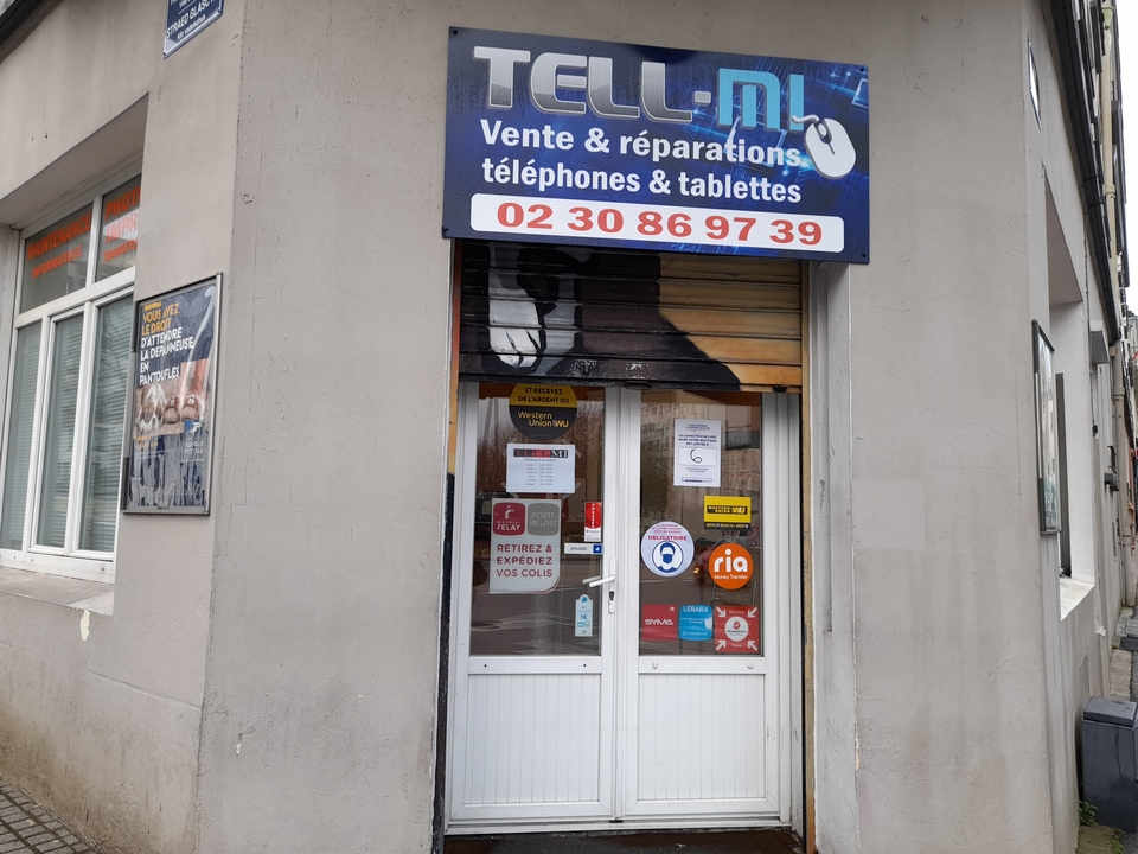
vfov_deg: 54.9
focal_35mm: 25
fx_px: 822
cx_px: 569
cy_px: 427
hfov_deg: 69.4
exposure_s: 1/50
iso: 25
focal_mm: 4.6
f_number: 2
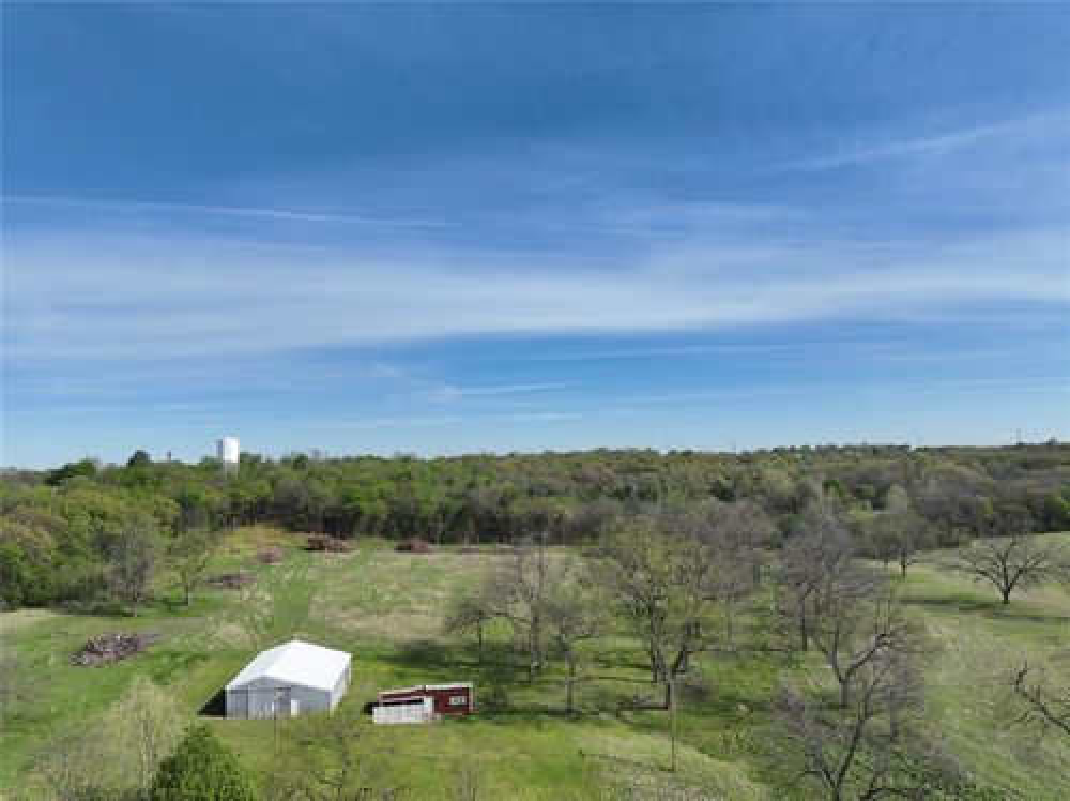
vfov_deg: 56.7
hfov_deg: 71.6
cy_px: 400
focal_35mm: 24
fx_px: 741
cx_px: 535
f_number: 2.8
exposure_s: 1/2000
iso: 110
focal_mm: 12.29
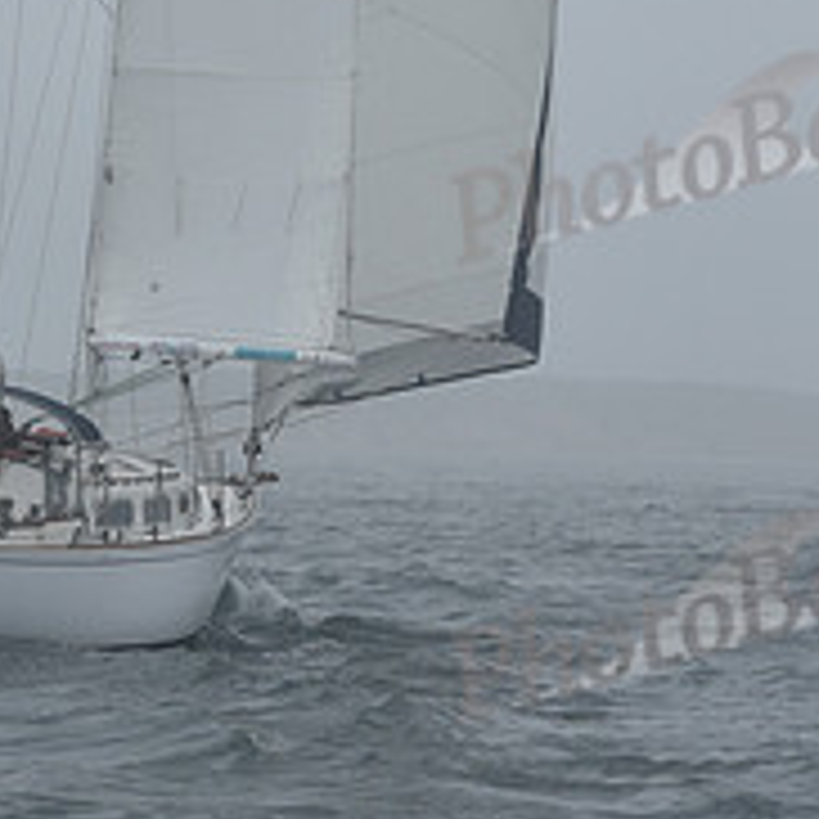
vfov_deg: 9.1
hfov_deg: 9.2
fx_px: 5086
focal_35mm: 190
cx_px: 218
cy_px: -22
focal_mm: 70
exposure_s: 1/800
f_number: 10
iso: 250
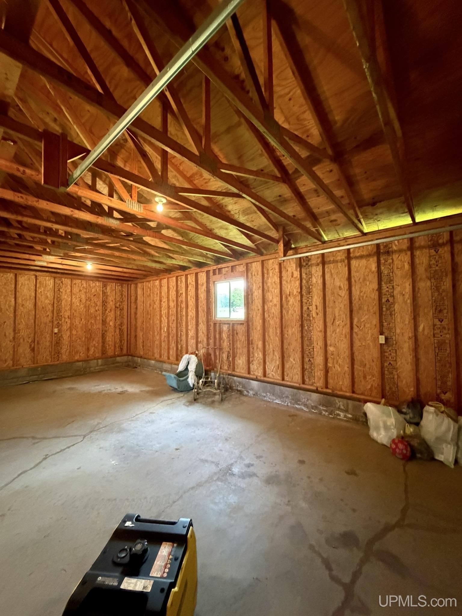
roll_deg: +0.2
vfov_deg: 102.1
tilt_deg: +3.6
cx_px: 231
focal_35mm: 14
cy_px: 308
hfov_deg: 85.7
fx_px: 249
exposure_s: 1/60
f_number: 2.2
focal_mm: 2.22
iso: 1250
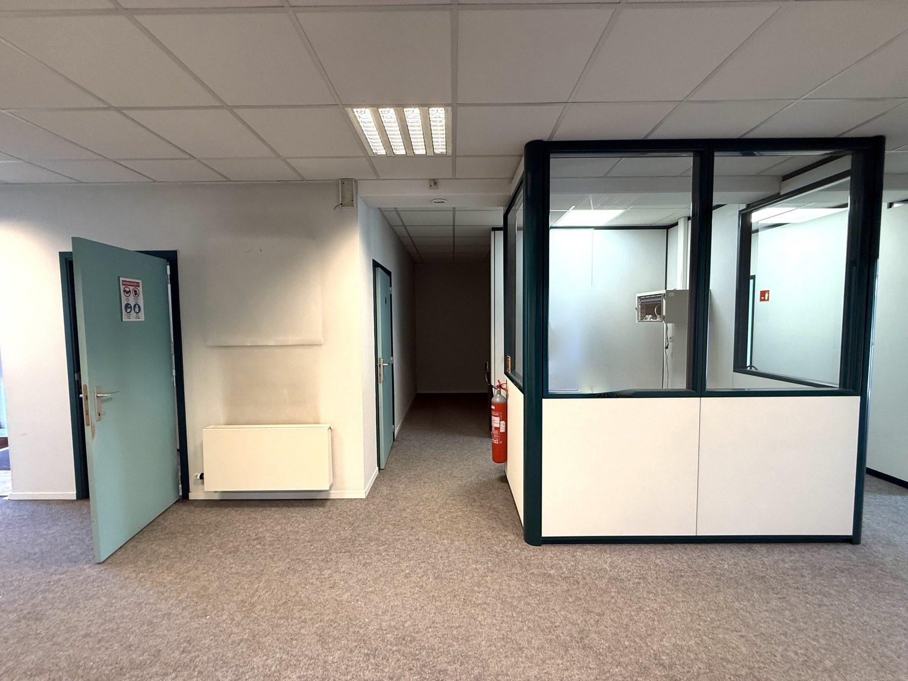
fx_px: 367
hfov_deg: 102.1
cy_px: 340
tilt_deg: -2.1
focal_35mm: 14
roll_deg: +0.4
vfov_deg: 85.7
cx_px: 454
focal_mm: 2.22
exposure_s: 1/100
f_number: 2.2
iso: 250
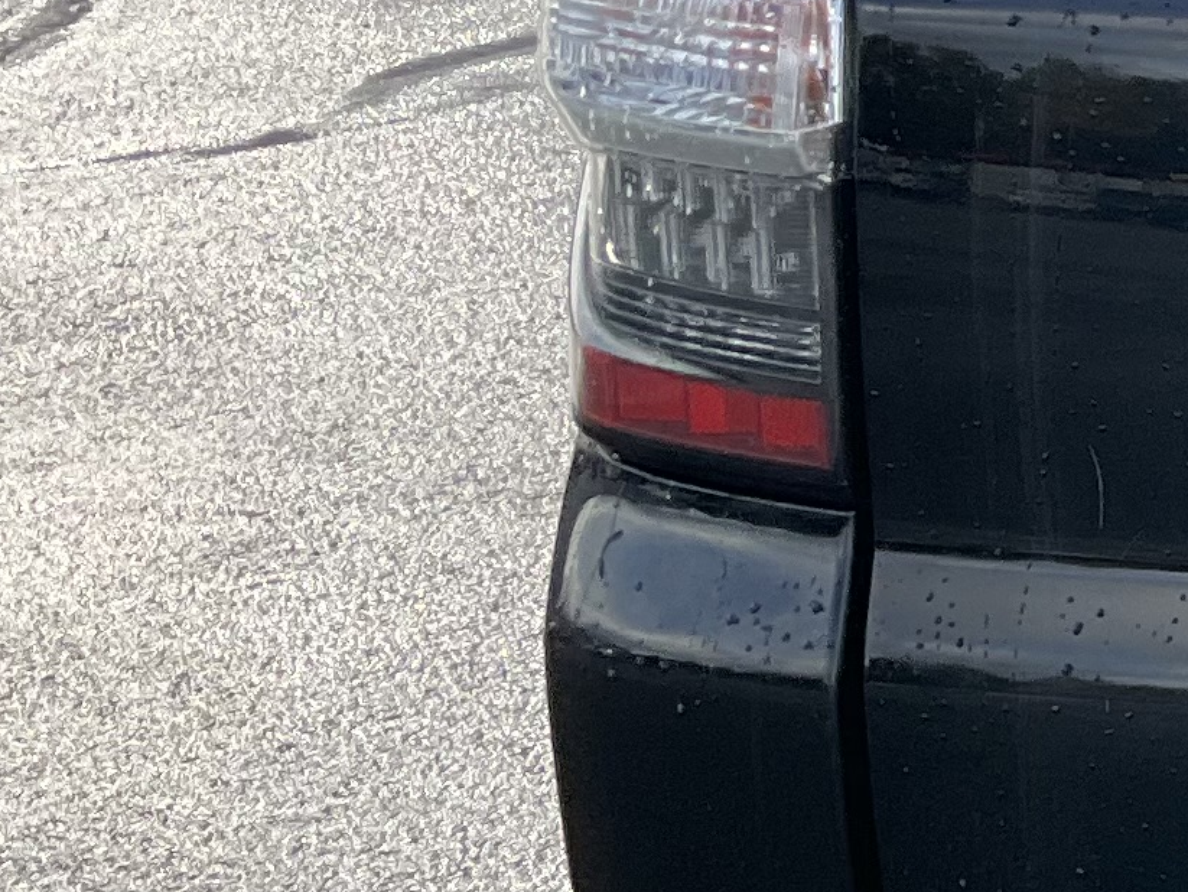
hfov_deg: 12.1
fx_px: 4875
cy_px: 208
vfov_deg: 10.4
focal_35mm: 142
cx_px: 2463
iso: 25
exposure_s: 1/415
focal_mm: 3
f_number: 1.8
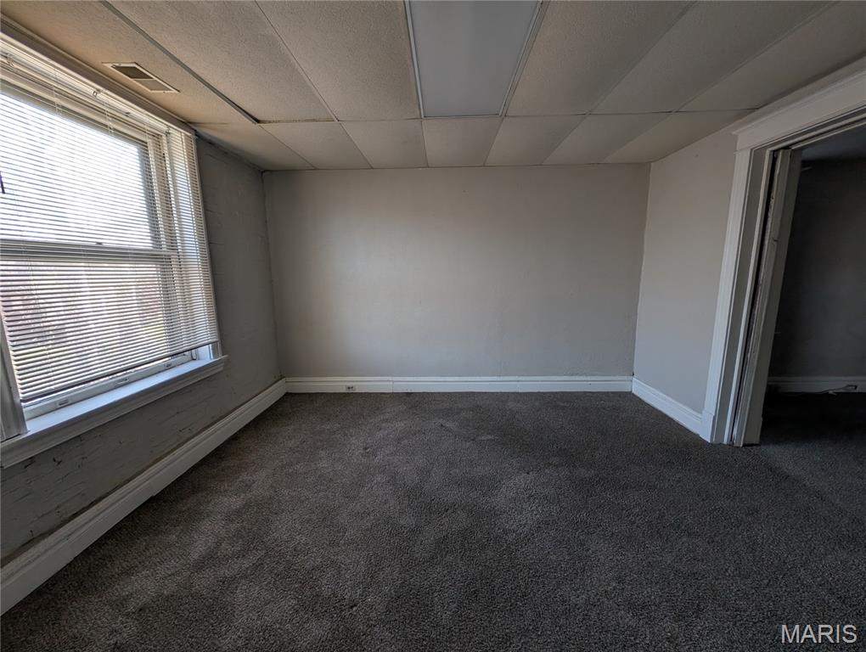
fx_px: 301
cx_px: 433
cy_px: 326
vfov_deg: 94.6
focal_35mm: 12
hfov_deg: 110.5
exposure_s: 1/109
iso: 43
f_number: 1.7
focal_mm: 2.02
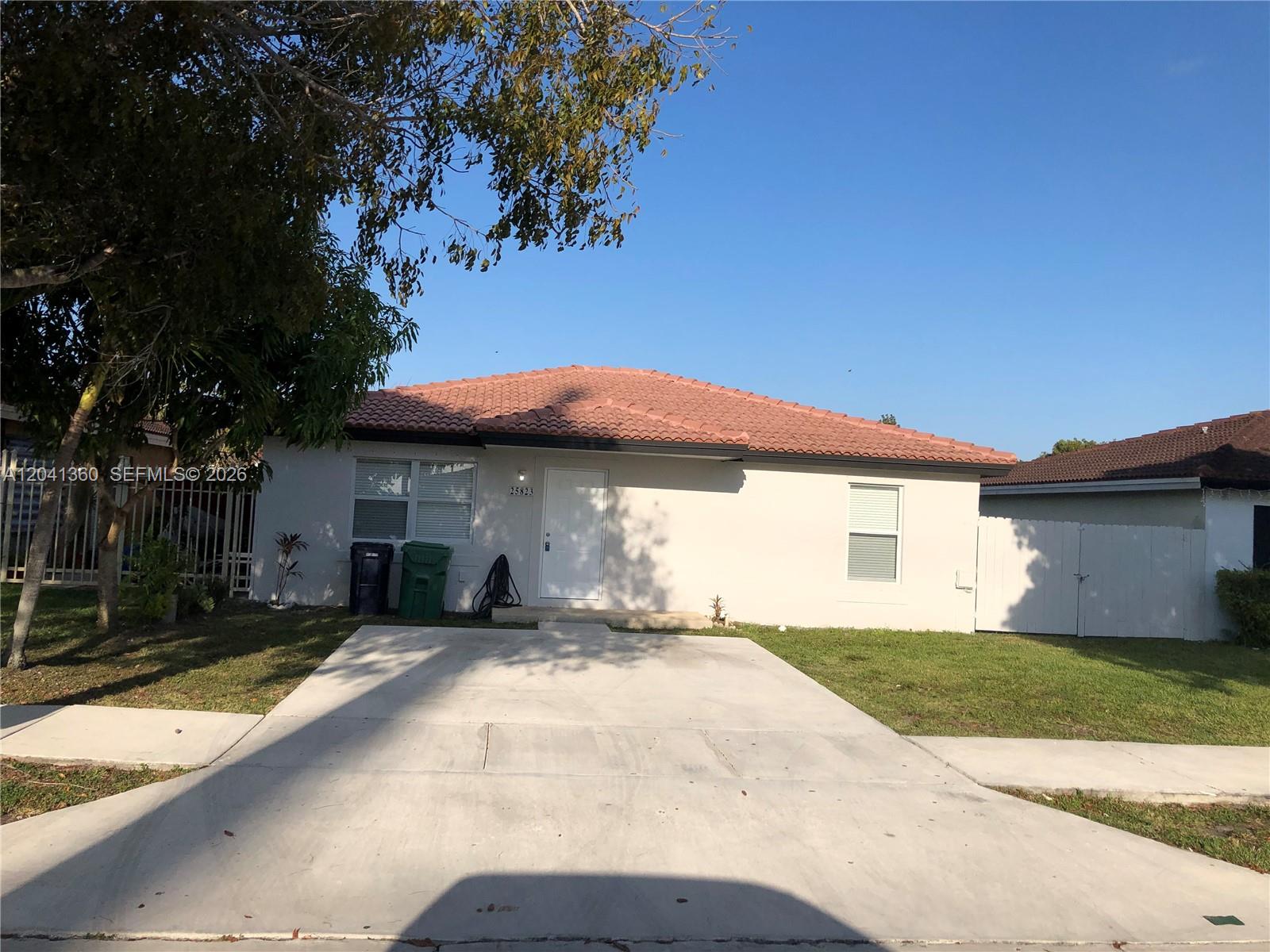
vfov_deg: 49.7
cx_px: 635
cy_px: 476
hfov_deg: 63.4
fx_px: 1027
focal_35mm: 28
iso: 20
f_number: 1.8
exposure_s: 1/4878
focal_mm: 3.99
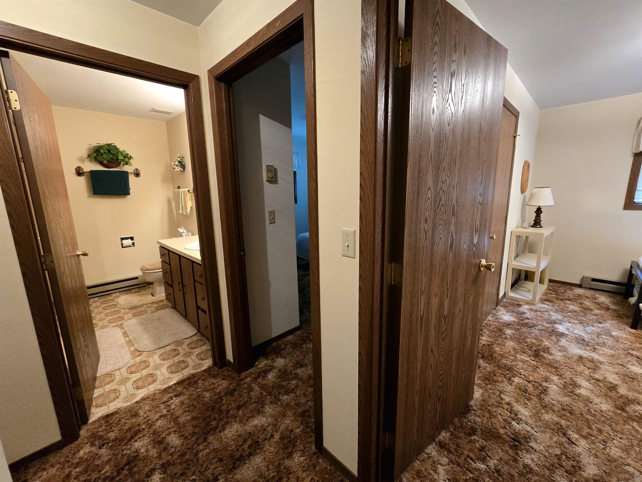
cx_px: 321
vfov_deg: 89.9
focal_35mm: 13
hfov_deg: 106.2
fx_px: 241
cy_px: 241
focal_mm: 2.2
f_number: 2.2
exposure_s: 1/60.2
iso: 800
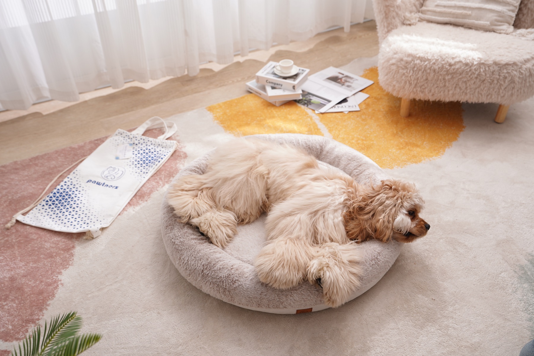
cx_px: 267
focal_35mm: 35
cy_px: 178
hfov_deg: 54.4
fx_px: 519
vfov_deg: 37.9
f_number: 4
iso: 200
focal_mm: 35
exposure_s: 1/125
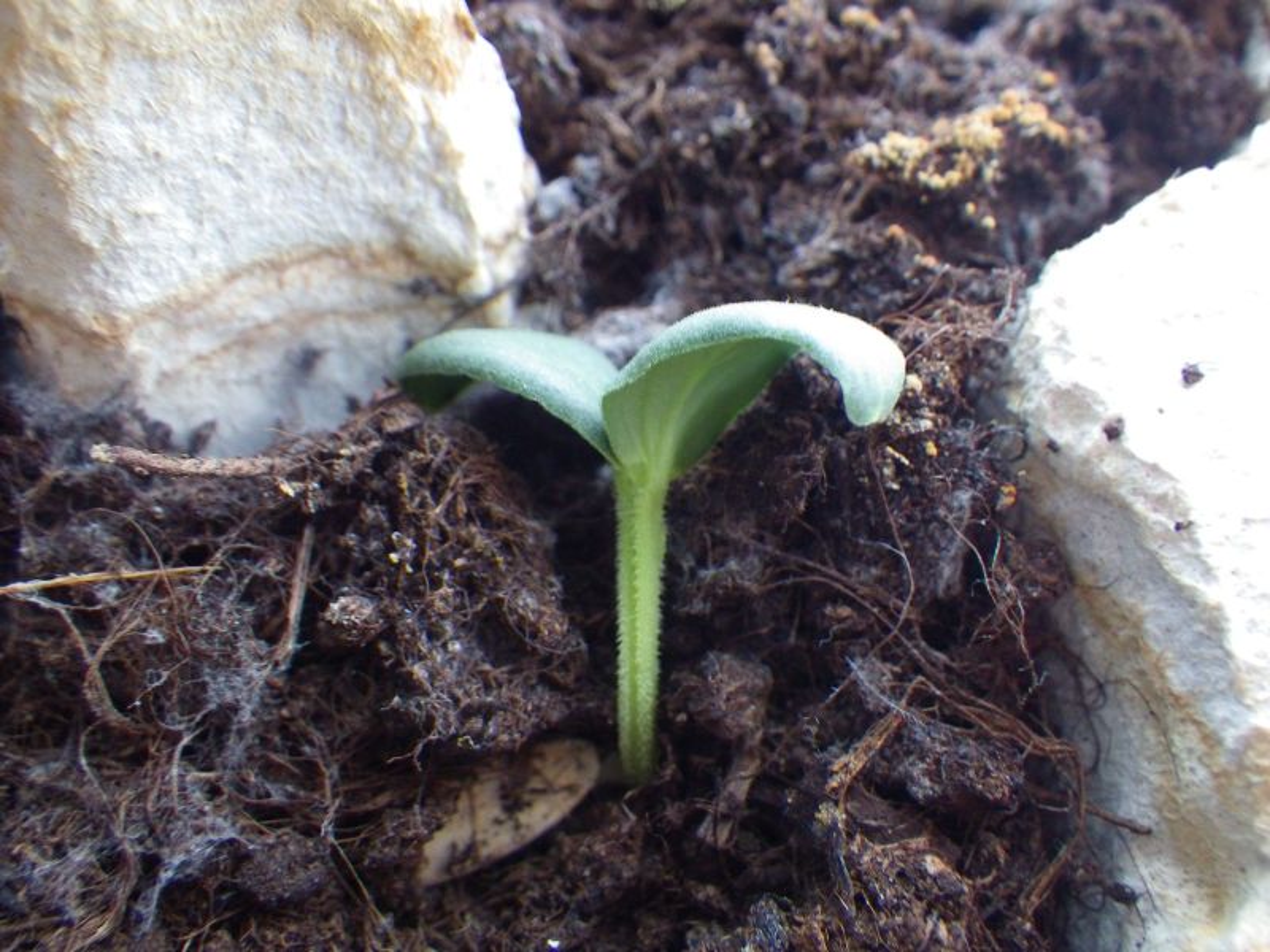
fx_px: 1247
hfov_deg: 54.0
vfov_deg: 41.8
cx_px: 635
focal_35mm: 34
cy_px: 476
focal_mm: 6.1
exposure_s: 1/50
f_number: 3.8
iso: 500
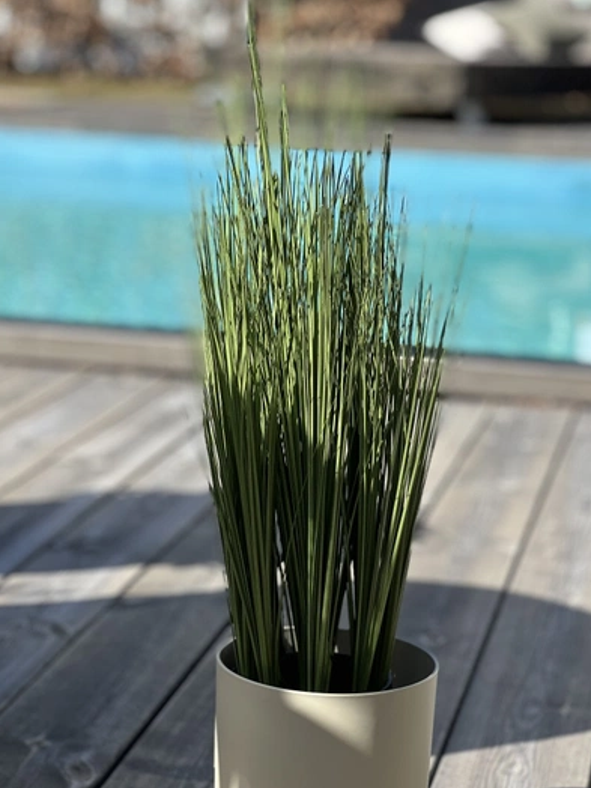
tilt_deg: -11.8
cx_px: 307
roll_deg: -3.0
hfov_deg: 15.7
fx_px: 2140
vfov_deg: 20.8
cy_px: 480
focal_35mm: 94
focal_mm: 9
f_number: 2.8
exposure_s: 1/299
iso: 25
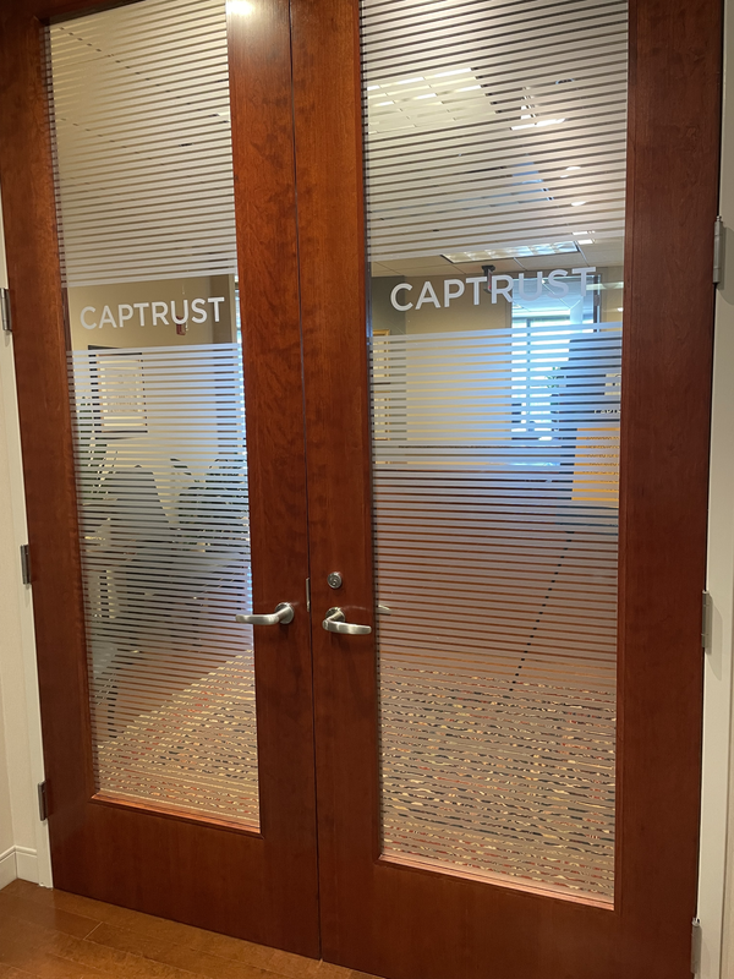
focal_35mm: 26
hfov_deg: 53.1
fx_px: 735
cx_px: 367
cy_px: 490
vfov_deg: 67.3
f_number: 1.6
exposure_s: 1/60
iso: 125
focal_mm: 4.2
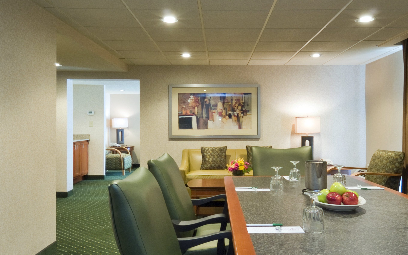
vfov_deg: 38.9
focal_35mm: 32
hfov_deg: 59.5
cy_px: 172
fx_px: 356
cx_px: 226
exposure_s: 4
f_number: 20
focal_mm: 13
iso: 200
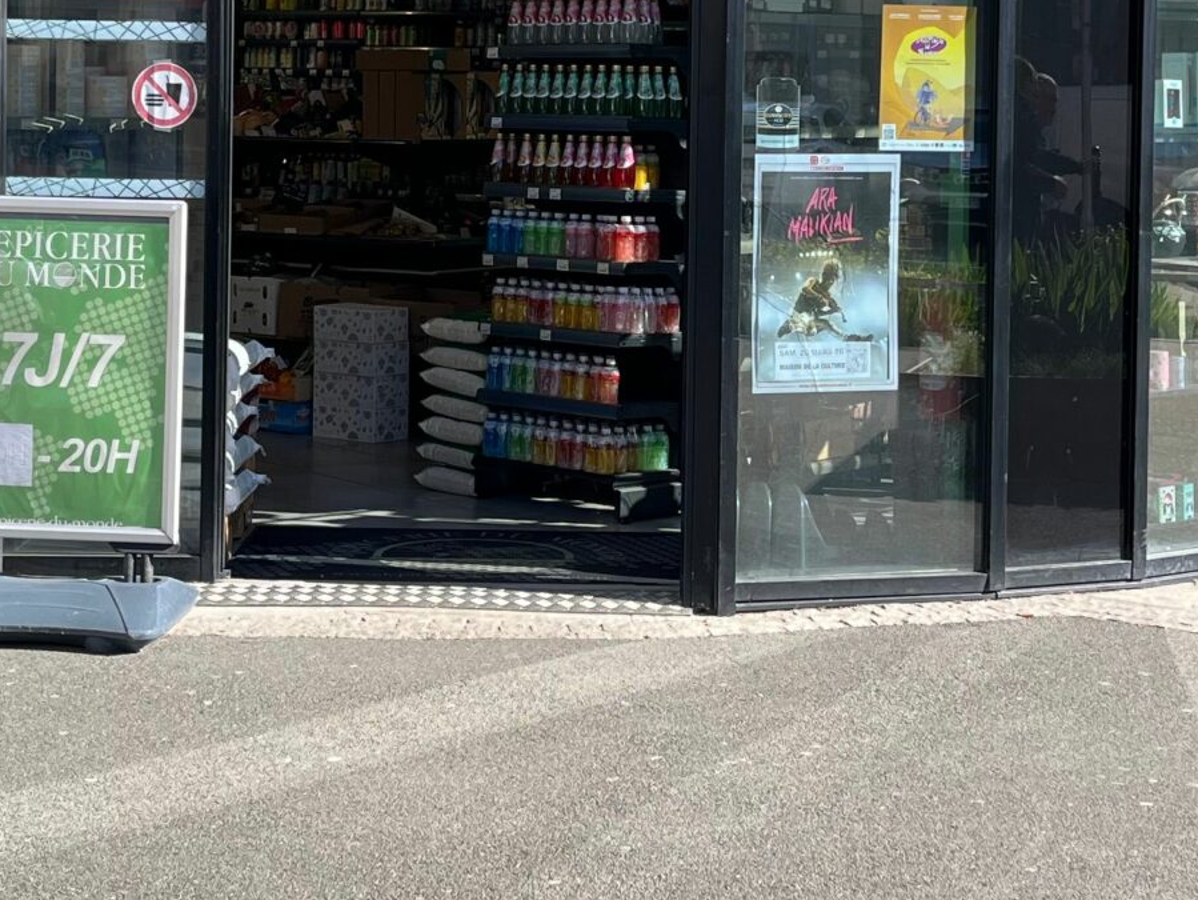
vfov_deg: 19.6
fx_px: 2562
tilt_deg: -2.5
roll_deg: +0.3
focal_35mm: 74
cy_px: 123
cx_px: 518
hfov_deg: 26.3
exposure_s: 1/1036
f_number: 1.6
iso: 50
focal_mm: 5.1
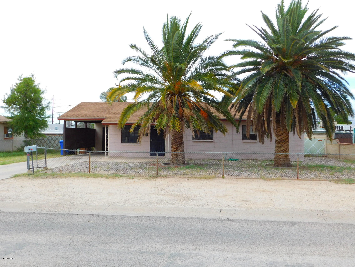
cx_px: 178
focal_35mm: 36
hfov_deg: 51.4
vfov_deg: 39.7
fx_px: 369
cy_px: 134
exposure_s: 1/400
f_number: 3.5
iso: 125
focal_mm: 6.3
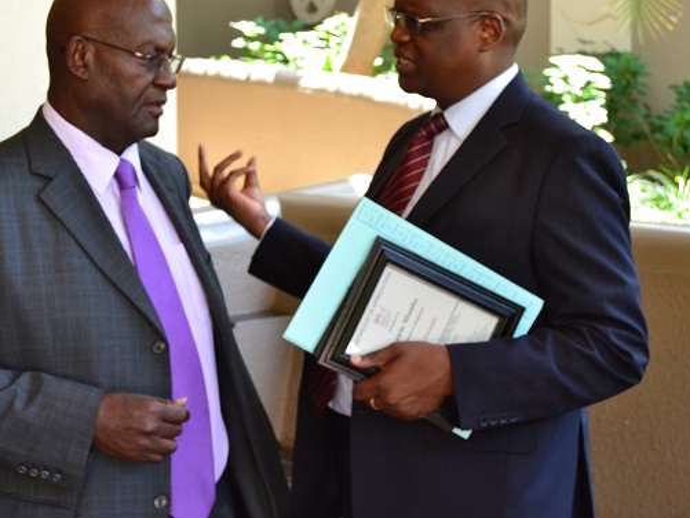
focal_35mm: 70
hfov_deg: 27.7
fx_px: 1396
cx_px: 264
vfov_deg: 21.0
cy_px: 226
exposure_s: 1/60
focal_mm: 38
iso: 800
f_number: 8
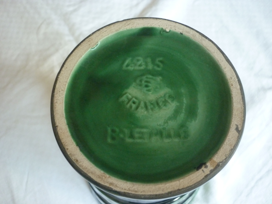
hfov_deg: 55.4
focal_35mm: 33
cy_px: 102
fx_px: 259
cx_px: 136
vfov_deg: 42.9
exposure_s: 1/15
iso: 400
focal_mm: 5.5
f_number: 2.8
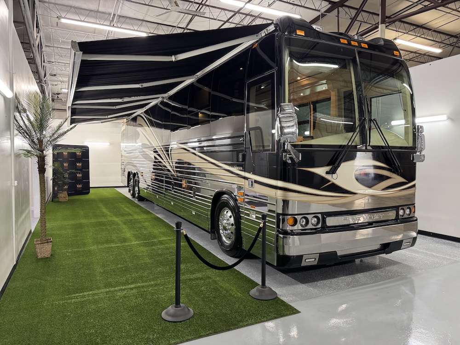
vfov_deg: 56.8
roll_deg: +0.2
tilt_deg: -2.9
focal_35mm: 24
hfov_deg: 71.6
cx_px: 230
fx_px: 319
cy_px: 172
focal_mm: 6.76
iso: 320
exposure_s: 1/60
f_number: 1.78
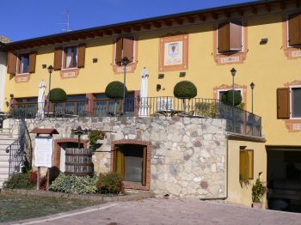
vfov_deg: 35.1
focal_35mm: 41
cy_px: 112
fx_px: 356
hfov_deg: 45.8
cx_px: 150
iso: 80
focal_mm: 6.8
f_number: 6.1
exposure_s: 1/500
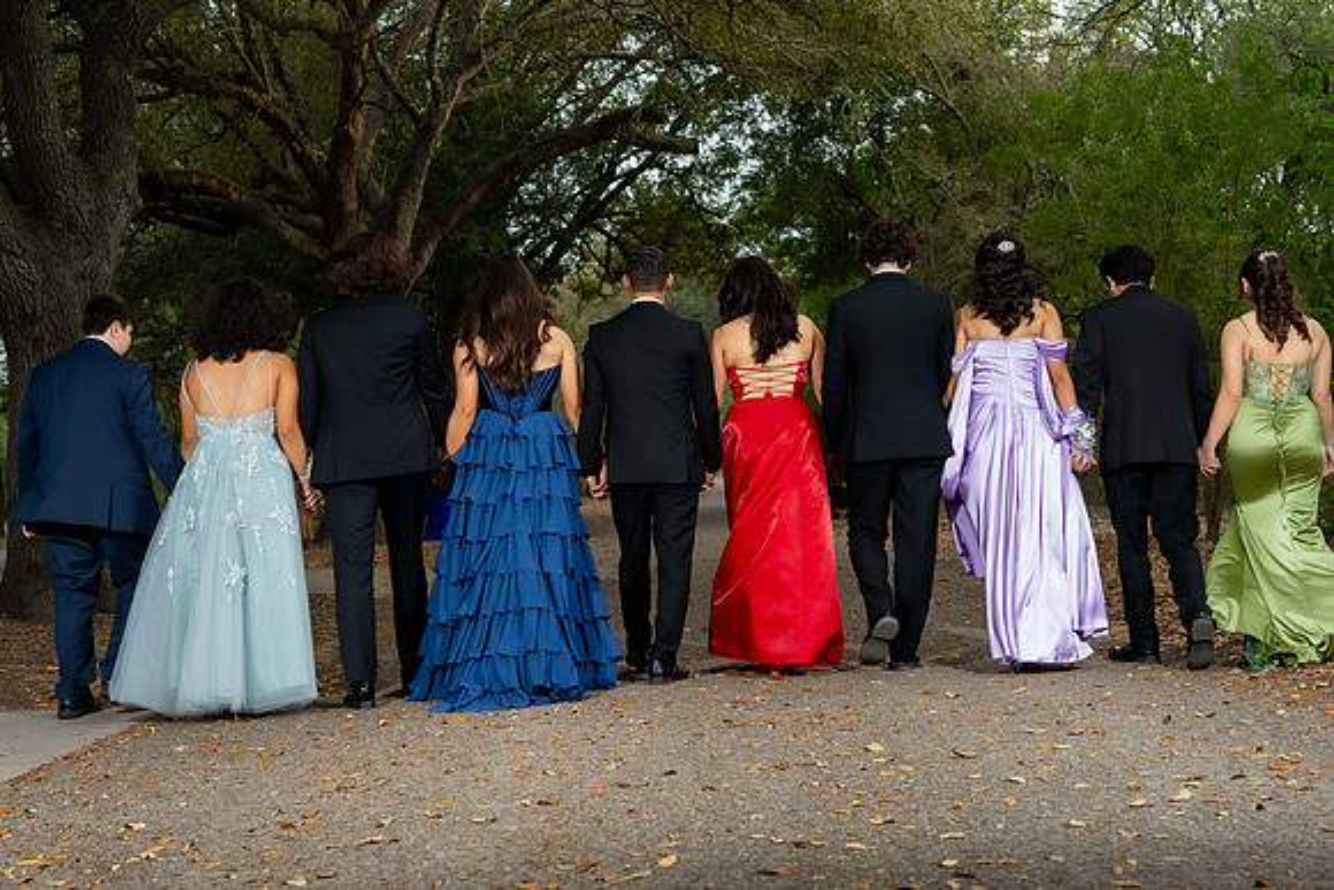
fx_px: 1927
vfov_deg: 26.0
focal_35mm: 52
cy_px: 445
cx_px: 667
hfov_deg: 38.2
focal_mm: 35
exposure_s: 1/200
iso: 250
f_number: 3.2
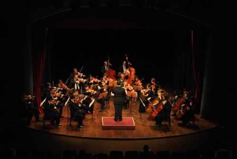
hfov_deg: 41.0
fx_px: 317
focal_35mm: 48
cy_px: 80
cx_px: 118
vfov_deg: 28.2
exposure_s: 1/50
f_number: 4.8
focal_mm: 32
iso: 400
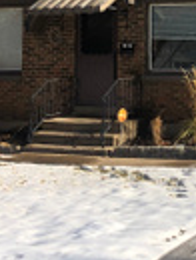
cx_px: 200
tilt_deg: +4.3
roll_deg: +0.1
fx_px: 775
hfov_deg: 14.2
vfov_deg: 18.6
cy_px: 14
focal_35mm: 103
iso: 20
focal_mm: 3.99
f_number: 1.8
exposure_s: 1/2088
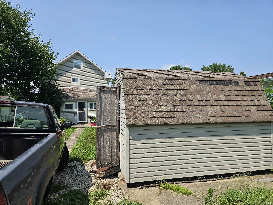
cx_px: 136
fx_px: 181
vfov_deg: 58.9
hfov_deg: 73.9
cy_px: 102
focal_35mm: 23
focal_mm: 5.4
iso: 25
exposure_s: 1/2296
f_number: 1.8
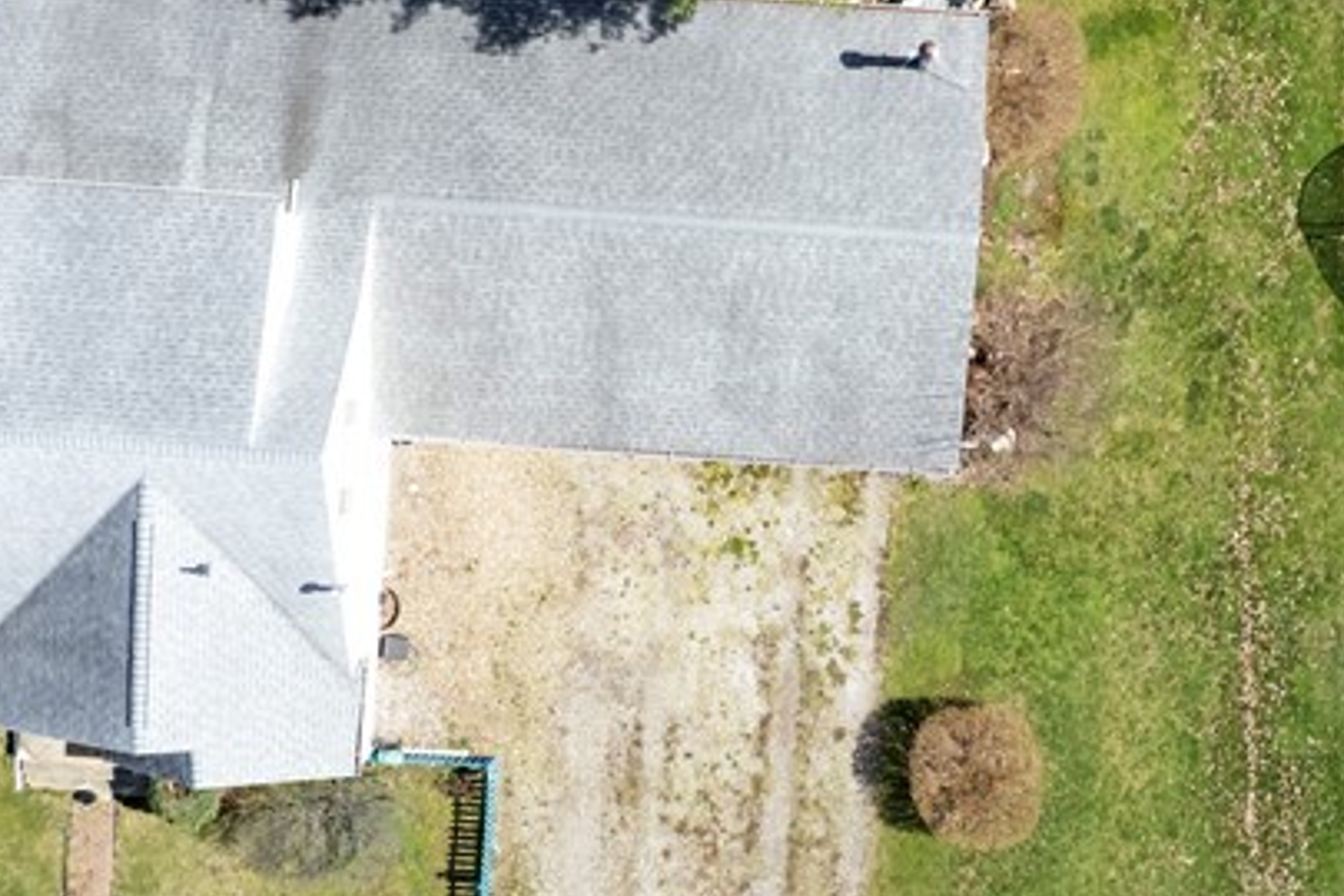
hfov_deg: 33.8
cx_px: 823
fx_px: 2202
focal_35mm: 59
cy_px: 450
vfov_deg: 23.0
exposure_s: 1/1250
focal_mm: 8.38
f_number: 2.8
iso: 100
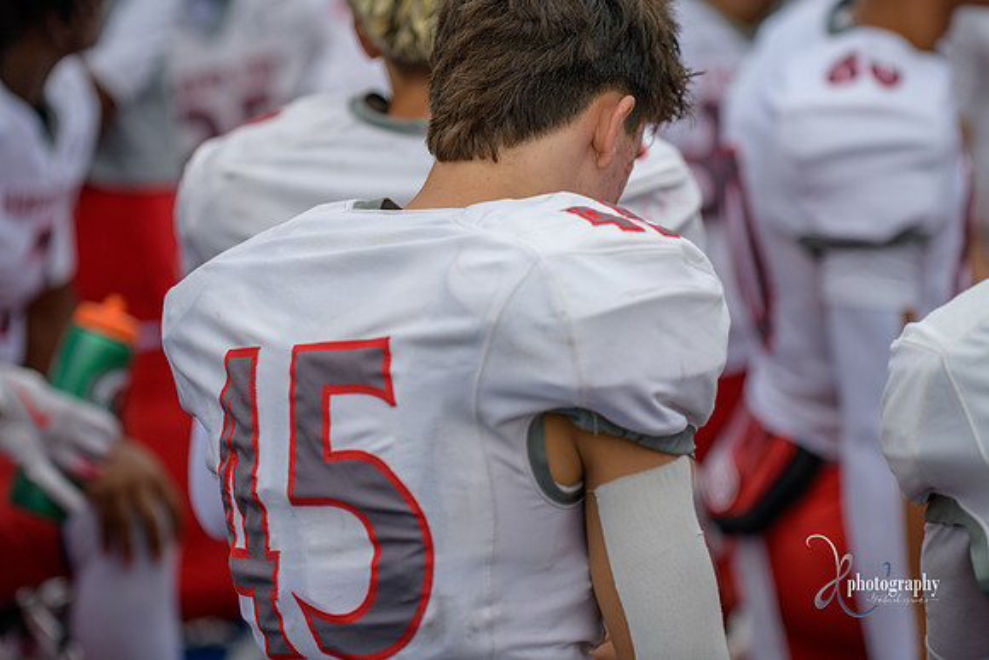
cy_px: 330
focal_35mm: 170
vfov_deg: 8.1
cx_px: 494
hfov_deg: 12.1
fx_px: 4671
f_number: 2.8
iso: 110
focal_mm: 170
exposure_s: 1/500
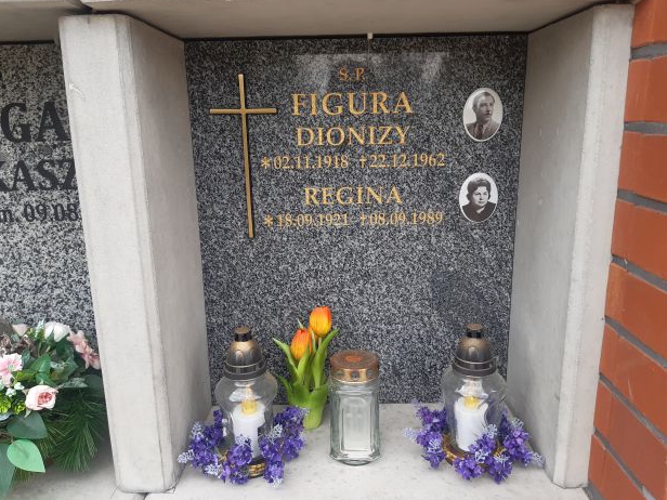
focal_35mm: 27
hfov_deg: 65.3
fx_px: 520
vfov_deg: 51.4
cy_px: 254
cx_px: 334
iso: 40
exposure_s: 1/318
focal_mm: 3.92
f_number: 1.7
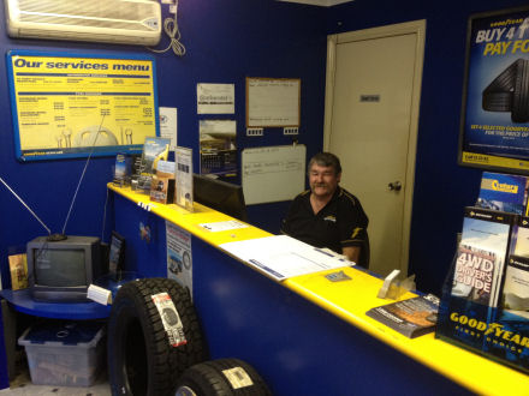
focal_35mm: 35
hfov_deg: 52.6
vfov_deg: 40.7
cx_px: 264
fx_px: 535
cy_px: 198
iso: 200
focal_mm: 4.28
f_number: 2.4
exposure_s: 1/20
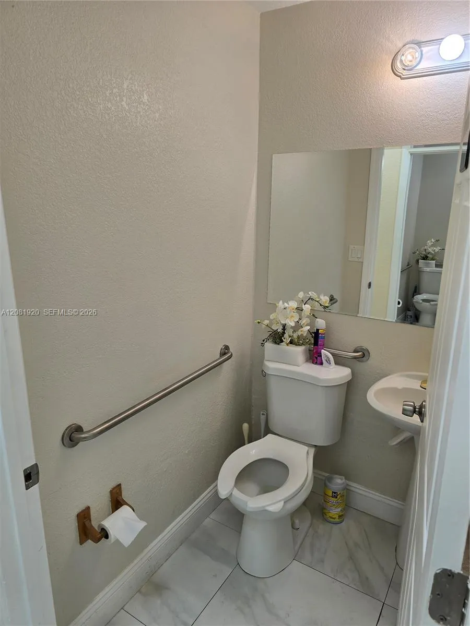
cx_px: 235
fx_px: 416
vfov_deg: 73.9
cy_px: 313
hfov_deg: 58.9
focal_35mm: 23
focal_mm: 6.3
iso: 40
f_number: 1.7
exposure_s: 1/120
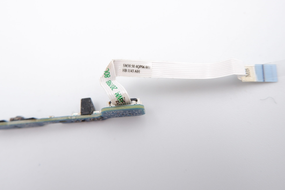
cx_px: 132
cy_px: 71
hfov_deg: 61.9
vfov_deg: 43.3
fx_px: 238
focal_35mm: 30
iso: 800
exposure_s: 1/170
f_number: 5.6
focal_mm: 15
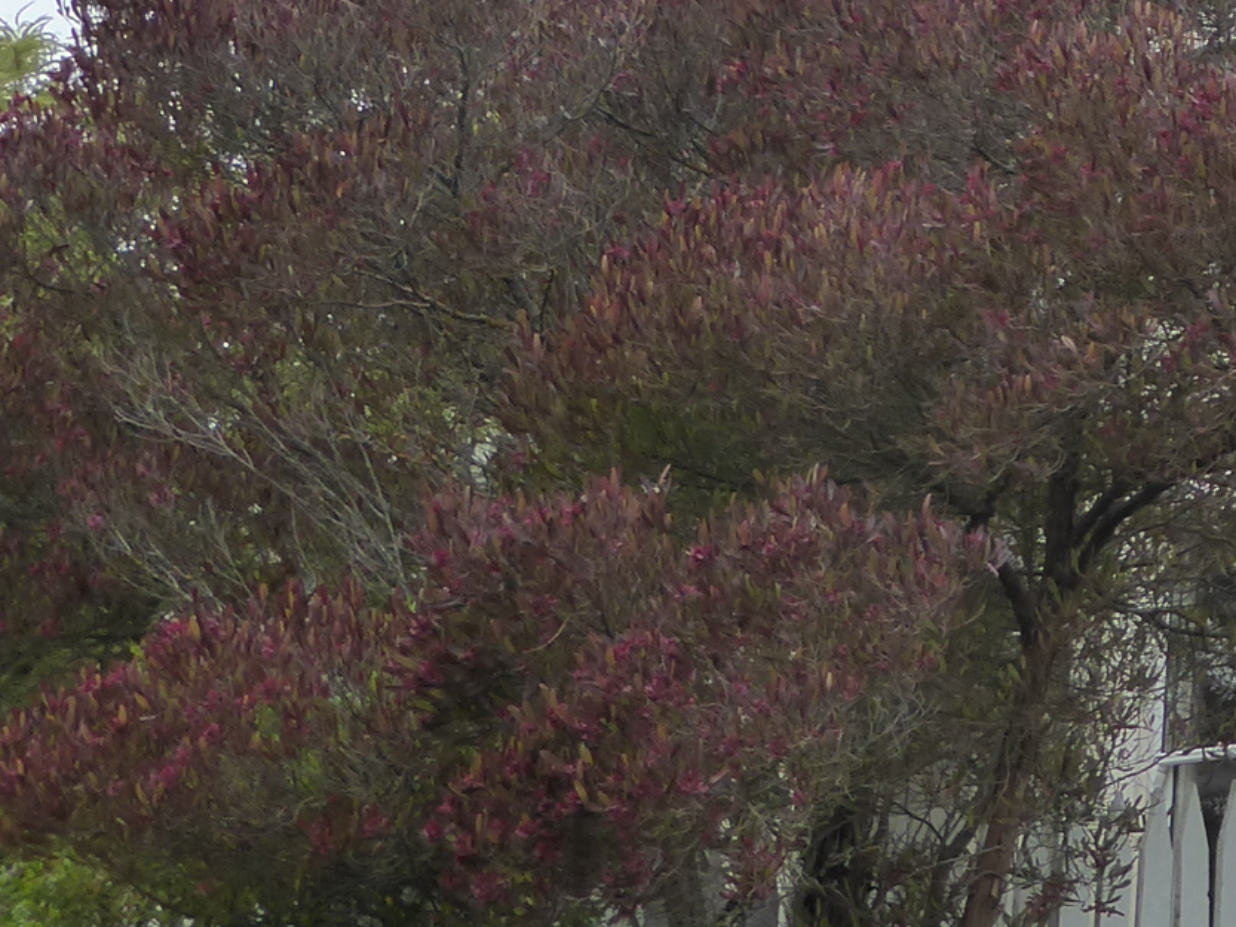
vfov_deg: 11.4
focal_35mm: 129
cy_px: 55
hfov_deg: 14.3
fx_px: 4607
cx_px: 1831
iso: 160
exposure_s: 1/800
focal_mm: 7.2
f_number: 3.8
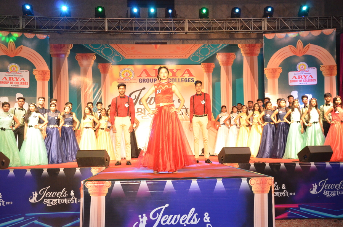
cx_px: 172
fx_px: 428
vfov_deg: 29.7
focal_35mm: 45
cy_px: 114
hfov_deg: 43.7
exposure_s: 1/125
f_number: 7.1
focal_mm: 30
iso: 3200
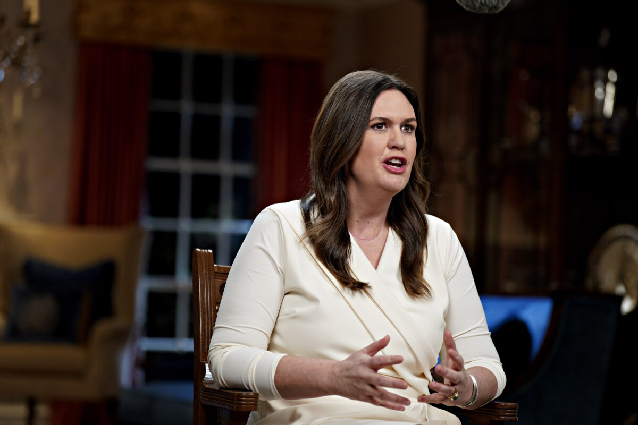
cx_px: 319
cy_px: 212
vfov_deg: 12.7
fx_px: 1914
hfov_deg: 18.9
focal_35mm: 108
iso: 1600
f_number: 2.8
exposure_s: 1/320
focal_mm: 108
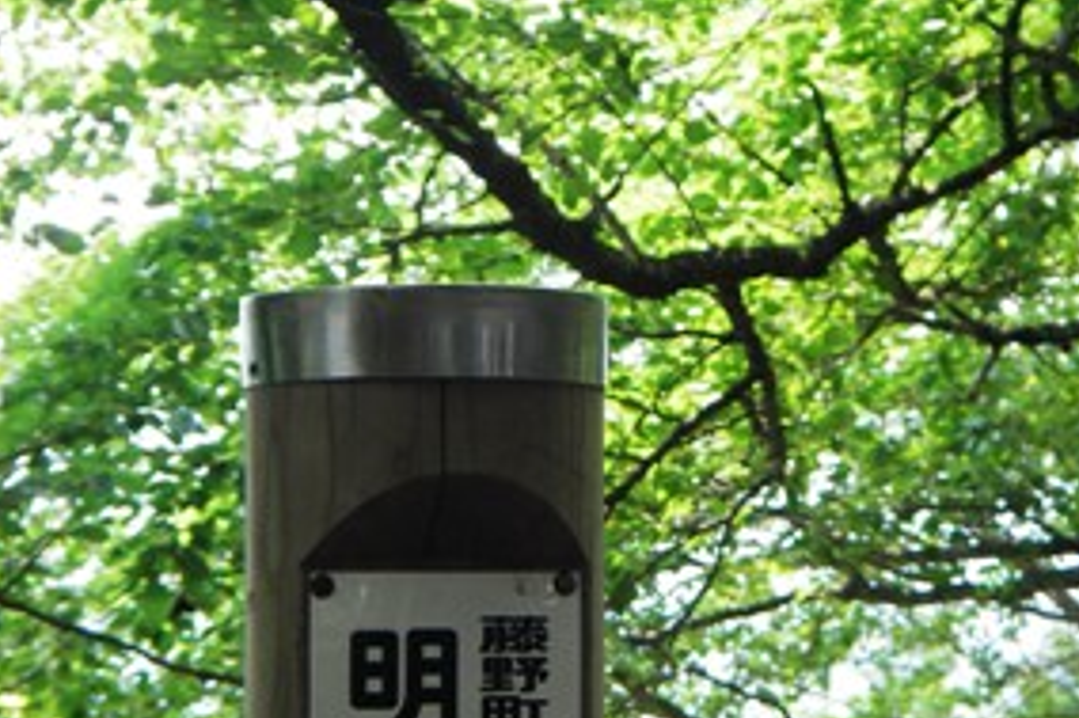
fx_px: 4044
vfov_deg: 10.1
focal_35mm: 135
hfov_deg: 15.2
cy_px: 444
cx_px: 543
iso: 100
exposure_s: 1/50
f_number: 3.9
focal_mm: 16
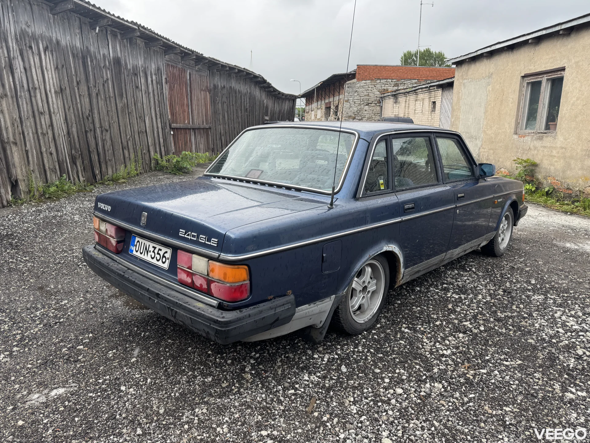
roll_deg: -0.9
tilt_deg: -12.0
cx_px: 295
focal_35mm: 24
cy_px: 222
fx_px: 409
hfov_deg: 71.6
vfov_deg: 56.8
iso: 80
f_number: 1.78
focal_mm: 6.76
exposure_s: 1/782
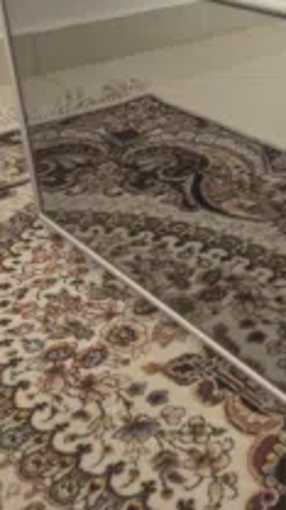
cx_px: 276
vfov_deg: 42.9
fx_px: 649
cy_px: 222
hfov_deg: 23.9
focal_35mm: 48
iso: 320
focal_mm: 5.4
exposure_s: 1/100
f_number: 1.8
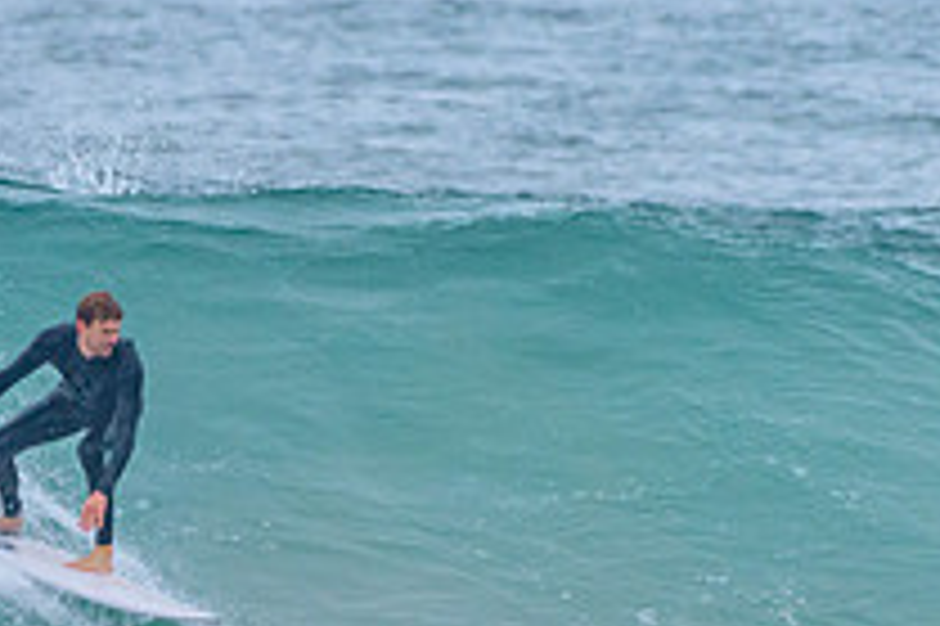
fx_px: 44301
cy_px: 474
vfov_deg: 0.8
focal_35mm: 1698
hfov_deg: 1.2
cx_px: 59
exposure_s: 1/2000
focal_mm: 500
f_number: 5.6
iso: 1100
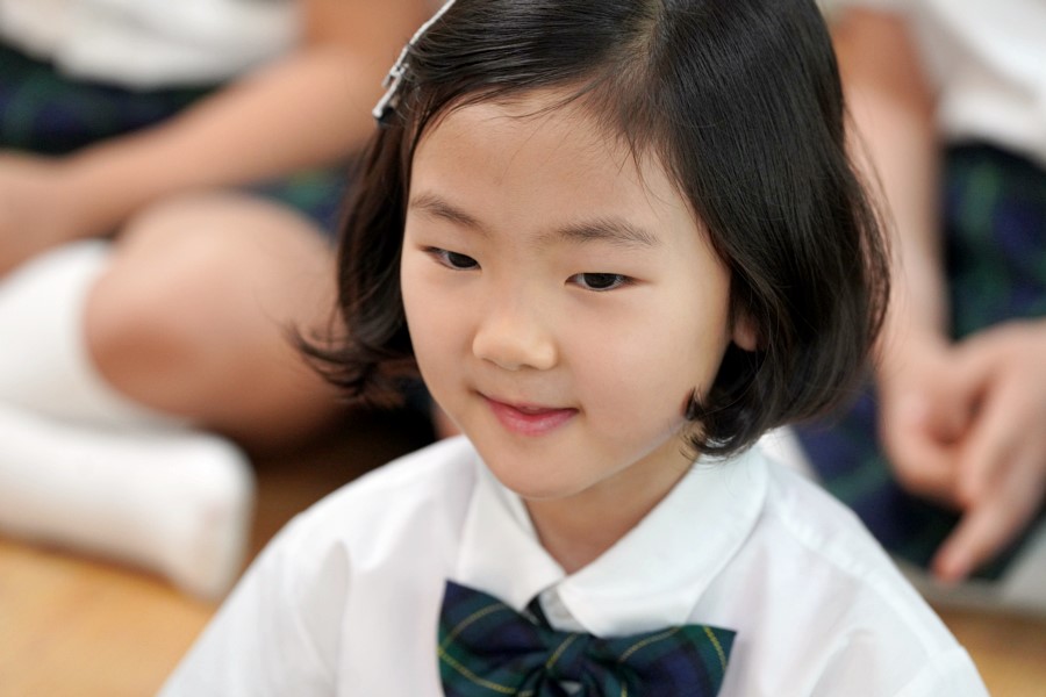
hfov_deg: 10.3
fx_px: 5811
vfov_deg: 6.9
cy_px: 348
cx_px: 523
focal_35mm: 200
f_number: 4
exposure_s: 1/250
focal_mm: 200
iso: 3200
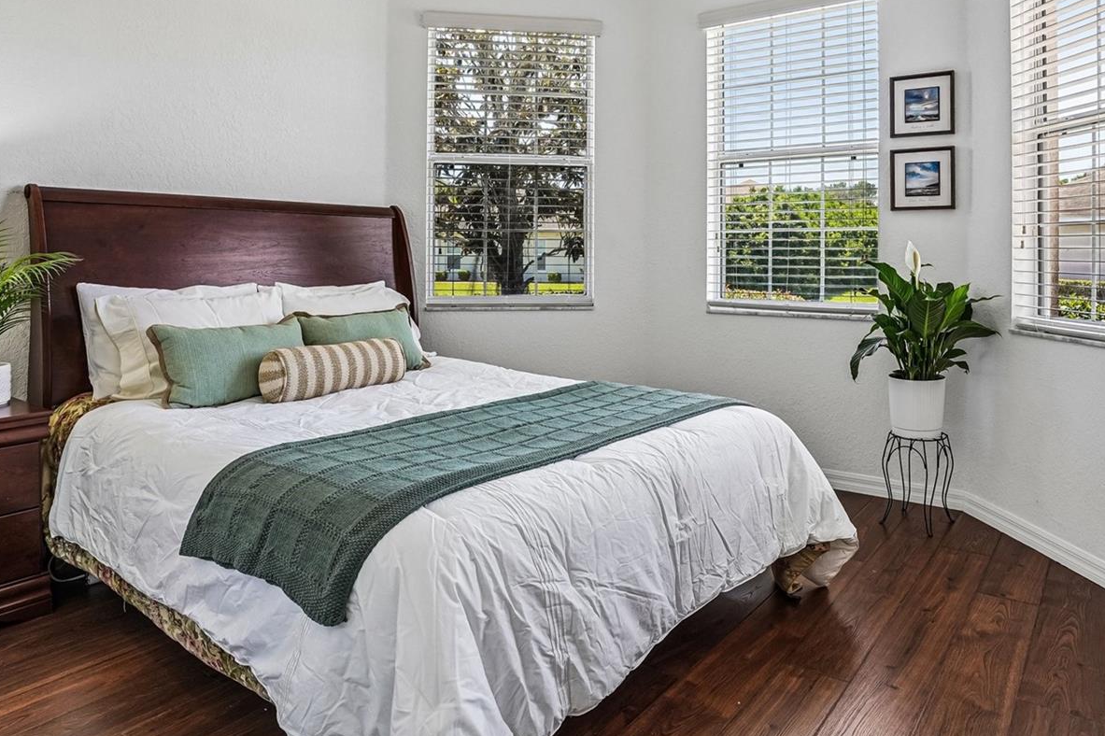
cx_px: 621
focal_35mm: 23
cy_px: 252
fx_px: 706
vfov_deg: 54.1
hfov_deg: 75.8
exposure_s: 1/30
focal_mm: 17
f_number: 9
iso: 250
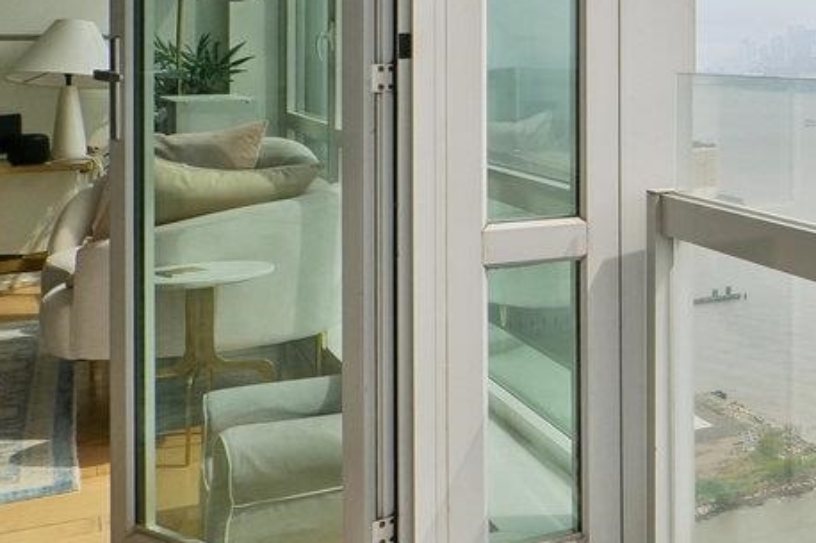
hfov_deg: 28.3
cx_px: 1115
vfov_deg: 24.0
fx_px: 1246
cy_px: 61
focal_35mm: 55
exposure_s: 1/160
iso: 200
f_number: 8
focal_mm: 14
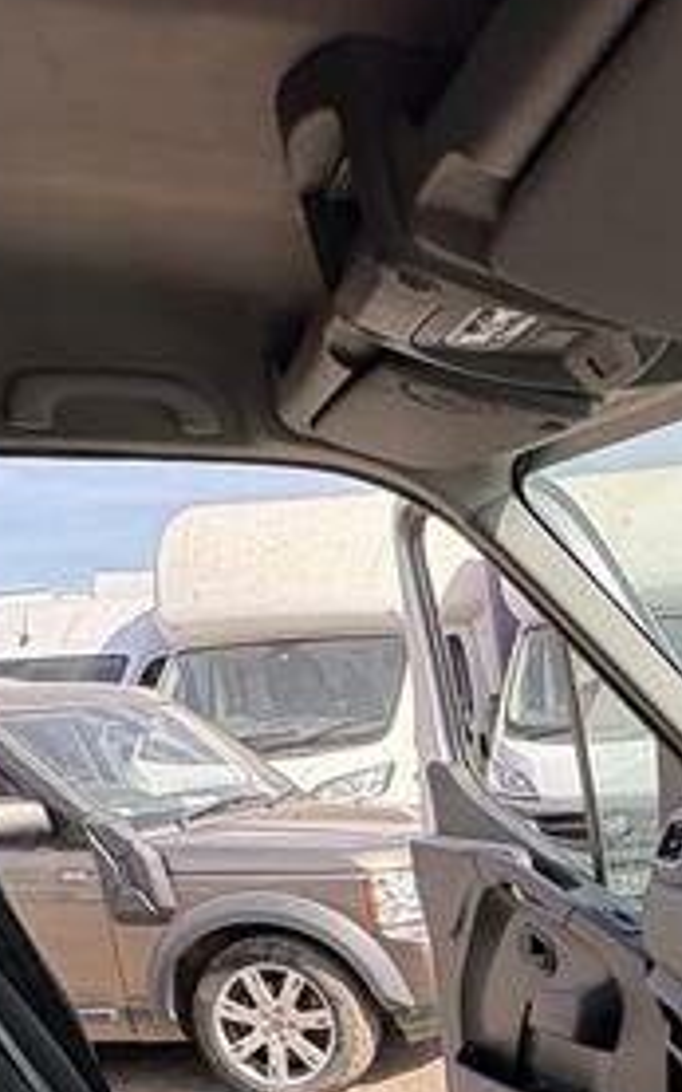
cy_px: 1072
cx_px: 950
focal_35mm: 48
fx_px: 1428
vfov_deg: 37.7
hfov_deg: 23.0
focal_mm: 2.22
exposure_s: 1/392
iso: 40
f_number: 2.2
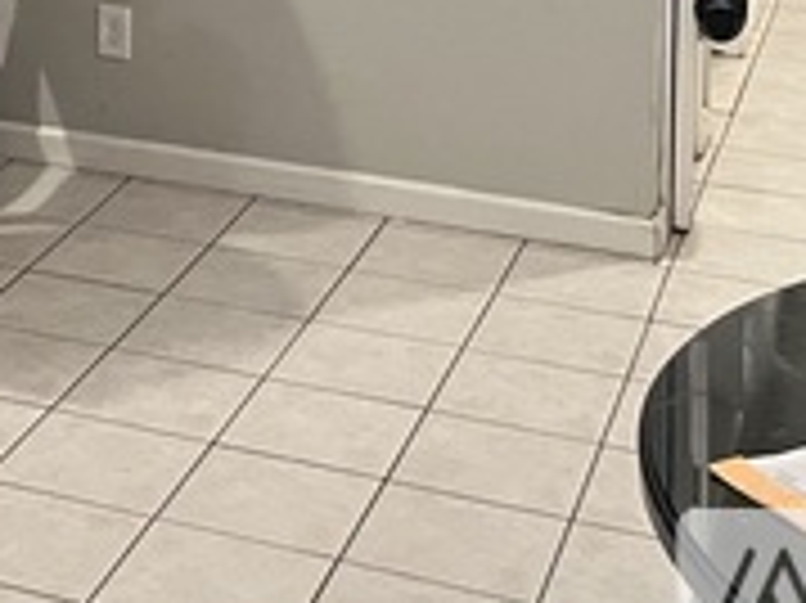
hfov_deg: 19.3
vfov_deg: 13.8
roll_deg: -0.1
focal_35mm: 97
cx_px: -97
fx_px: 2257
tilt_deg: -2.7
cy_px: -436
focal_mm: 5.1
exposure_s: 1/60
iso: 250
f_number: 1.6
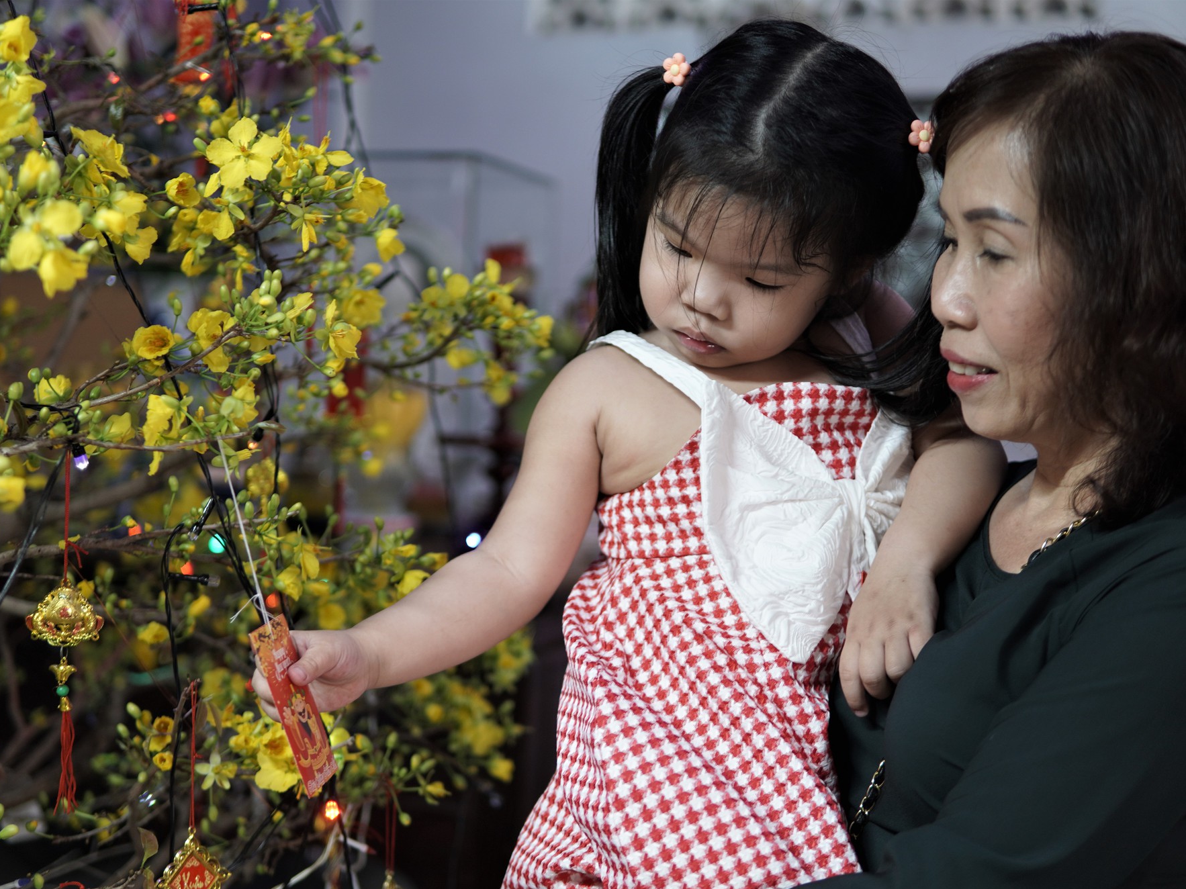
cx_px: 537
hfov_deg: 38.9
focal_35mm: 49
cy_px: 447
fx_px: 1679
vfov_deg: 29.7
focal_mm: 30
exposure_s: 1/50
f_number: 1.4
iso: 160
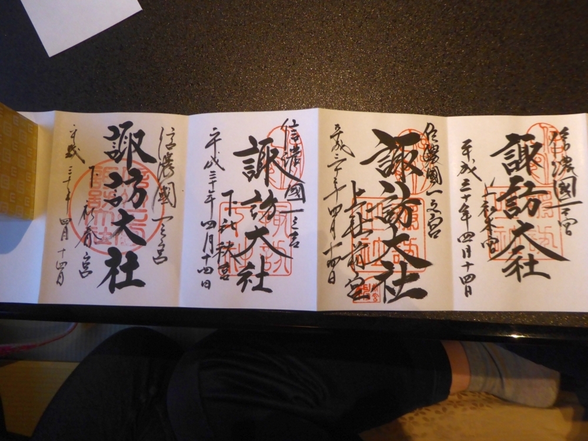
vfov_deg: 51.4
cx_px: 294
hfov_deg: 65.3
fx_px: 459
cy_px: 220
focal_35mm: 27
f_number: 3.4
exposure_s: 1/60
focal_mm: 4.7
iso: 320
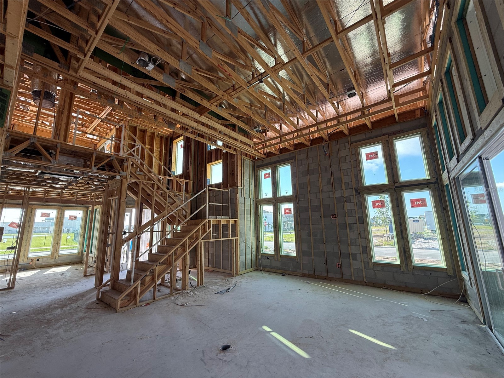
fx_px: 204
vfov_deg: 85.7
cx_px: 252
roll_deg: +1.2
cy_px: 189
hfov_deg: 102.1
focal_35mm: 14
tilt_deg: +10.7
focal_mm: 2.22
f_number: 2.2
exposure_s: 1/116
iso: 64
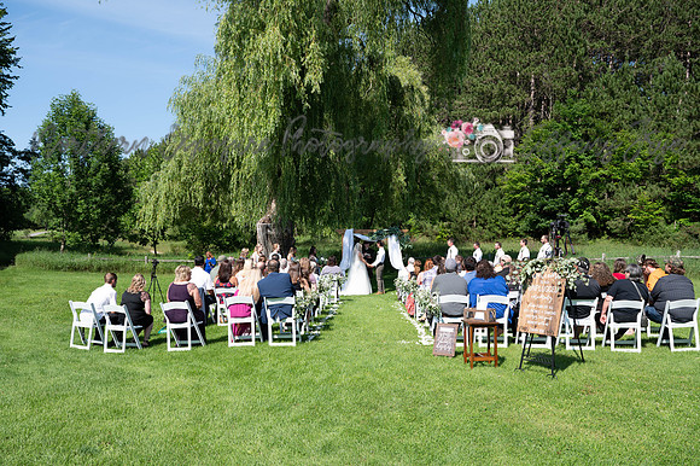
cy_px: 233
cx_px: 350
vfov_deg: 40.1
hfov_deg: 57.4
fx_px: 639
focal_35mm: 33
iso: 100
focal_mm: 31
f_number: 6.3
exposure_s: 1/320
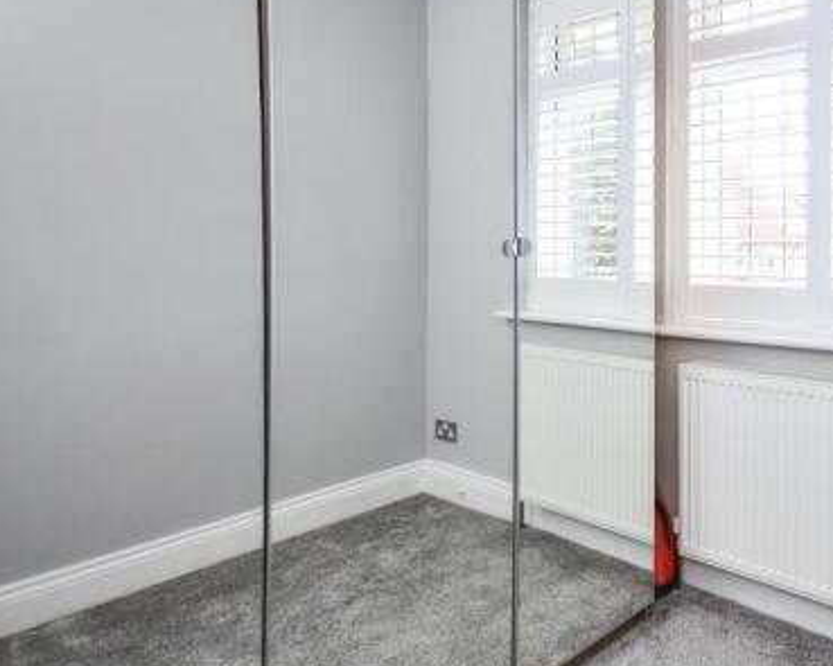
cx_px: 722
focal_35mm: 25
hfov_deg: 59.7
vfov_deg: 56.0
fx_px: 616
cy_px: 246
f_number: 5
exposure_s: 1/100
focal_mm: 10
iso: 200
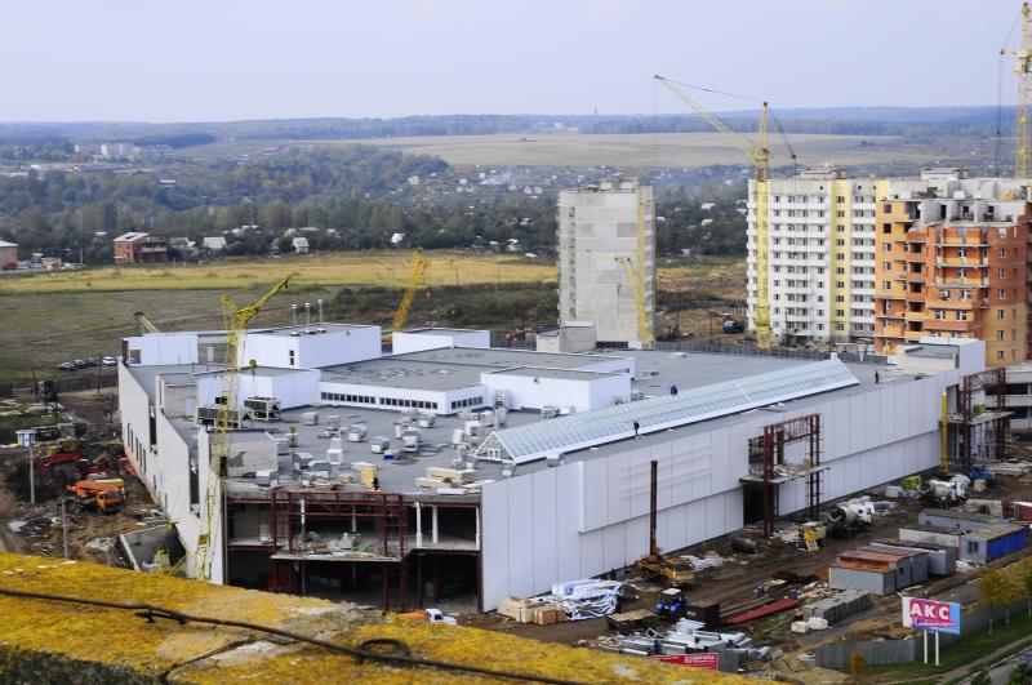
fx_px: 2147
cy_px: 342
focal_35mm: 75
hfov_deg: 27.0
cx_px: 516
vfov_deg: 18.1
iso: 200
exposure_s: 1/100
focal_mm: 50
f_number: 16
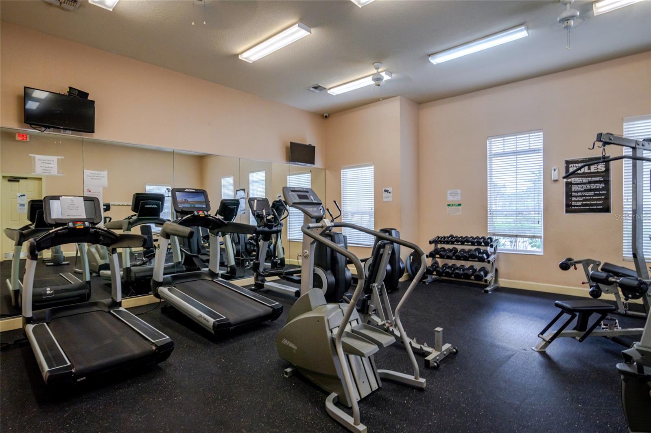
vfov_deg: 72.0
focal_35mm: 16
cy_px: 216
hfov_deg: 95.0
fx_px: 298
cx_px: 326
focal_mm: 11
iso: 250
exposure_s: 1/8
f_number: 8
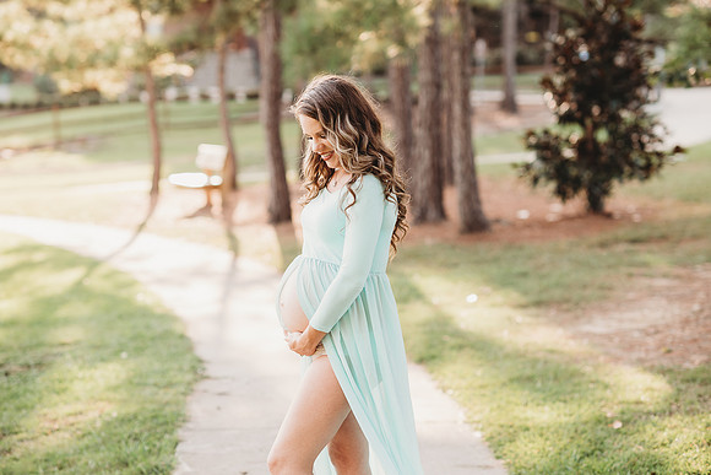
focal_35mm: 85
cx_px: 356
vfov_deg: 16.1
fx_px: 1679
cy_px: 238
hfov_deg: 23.9
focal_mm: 85
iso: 160
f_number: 2.5
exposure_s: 1/320
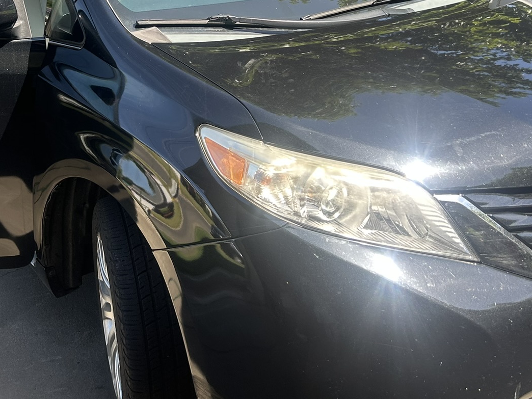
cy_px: 57
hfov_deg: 36.9
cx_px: 153
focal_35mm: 51
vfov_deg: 27.7
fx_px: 784
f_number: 1.5
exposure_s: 1/723
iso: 50
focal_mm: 5.7
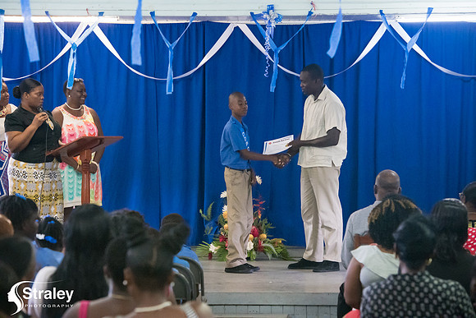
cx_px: 238
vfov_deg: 10.2
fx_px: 1785
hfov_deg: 15.2
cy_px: 159
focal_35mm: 135
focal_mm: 135
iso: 20000
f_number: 6.3
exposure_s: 1/200
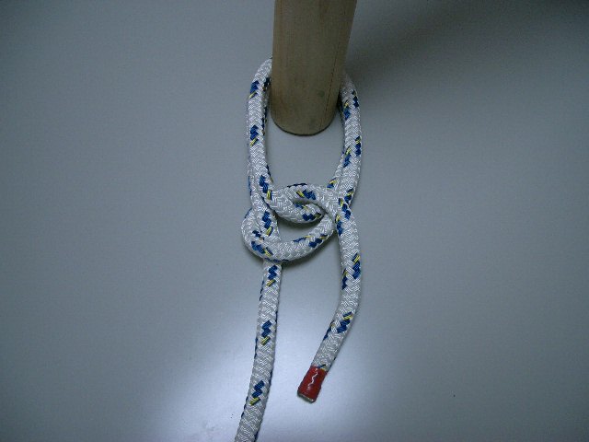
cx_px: 294
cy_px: 221
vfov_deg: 40.7
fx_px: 596
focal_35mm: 35
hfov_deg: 52.6
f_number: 2.6
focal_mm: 5.8
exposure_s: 1/80
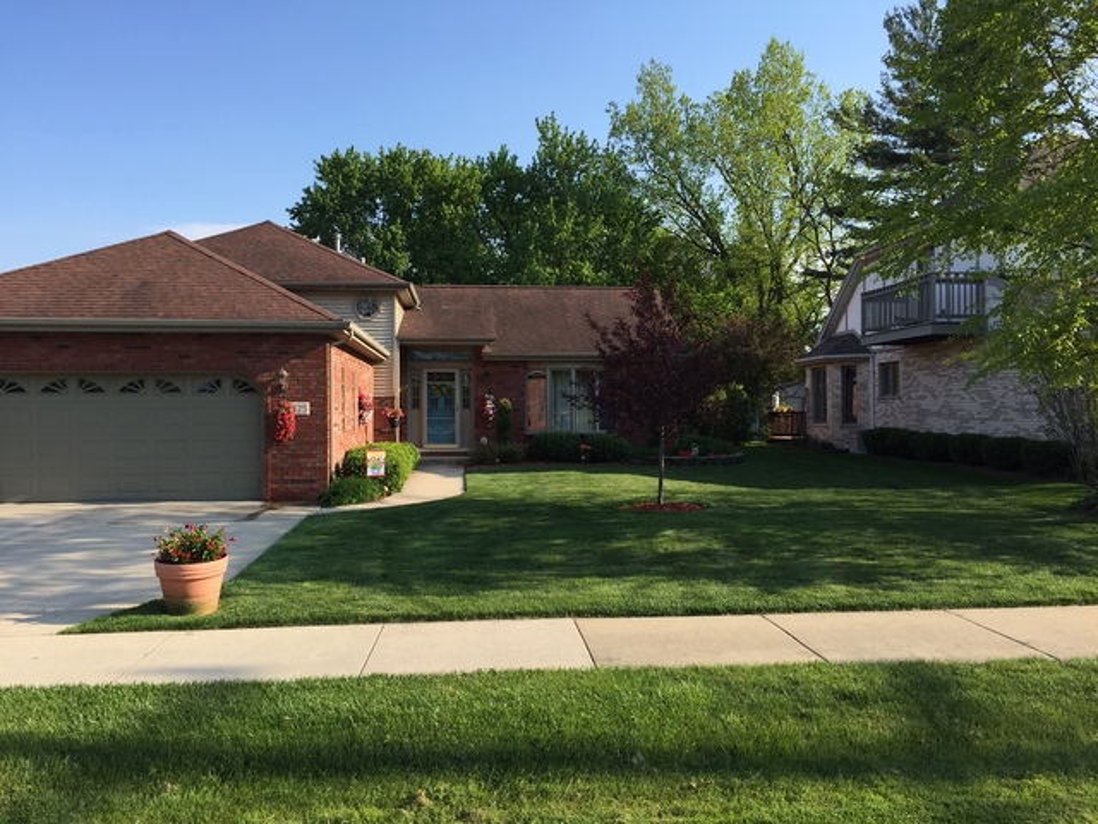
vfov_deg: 48.2
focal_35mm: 29
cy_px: 412
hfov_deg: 61.7
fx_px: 920
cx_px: 549
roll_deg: +0.1
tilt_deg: +1.1
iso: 32
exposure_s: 1/1068
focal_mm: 4.15
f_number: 2.2
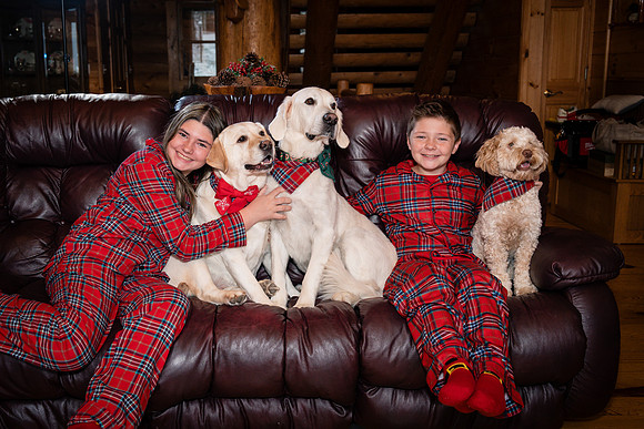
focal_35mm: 42
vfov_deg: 32.2
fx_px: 744
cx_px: 306
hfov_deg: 46.8
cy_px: 195
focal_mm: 38
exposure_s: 1/160
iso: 500
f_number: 5
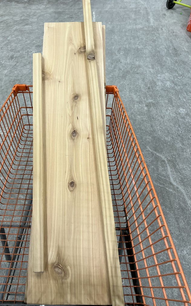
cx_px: 77
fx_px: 233
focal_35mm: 28
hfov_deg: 44.3
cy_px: 152
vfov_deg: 66.5
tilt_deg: -46.2
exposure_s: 1/106
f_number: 1.5
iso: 125
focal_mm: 5.7
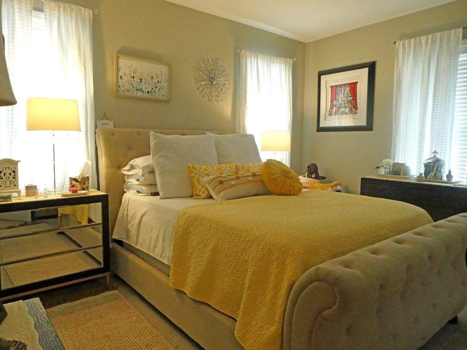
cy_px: 175
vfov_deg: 56.8
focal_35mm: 24
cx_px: 234
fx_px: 324
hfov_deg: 71.6
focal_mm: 4.3
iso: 640
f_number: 3.3
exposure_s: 1/60
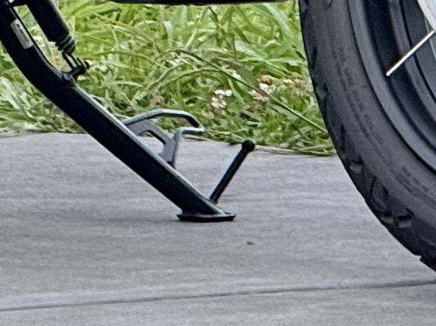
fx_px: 10863
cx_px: 63
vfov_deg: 1.7
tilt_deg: -2.6
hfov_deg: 2.3
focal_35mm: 863
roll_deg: -1.1
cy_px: -670
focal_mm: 15.66
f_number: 2.8
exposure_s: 1/227
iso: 50
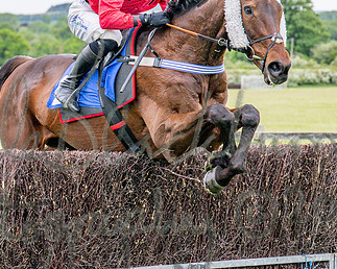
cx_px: 166
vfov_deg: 7.9
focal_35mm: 196
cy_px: 79
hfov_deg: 9.9
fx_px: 1954
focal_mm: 70
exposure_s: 1/2000
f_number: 4
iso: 400
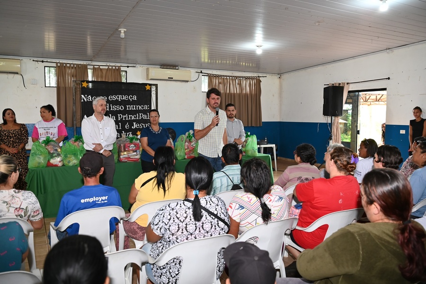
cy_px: 142
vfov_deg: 43.6
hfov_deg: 62.0
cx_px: 213
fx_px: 355
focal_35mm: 30
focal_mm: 30
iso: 800
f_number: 4
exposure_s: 1/60
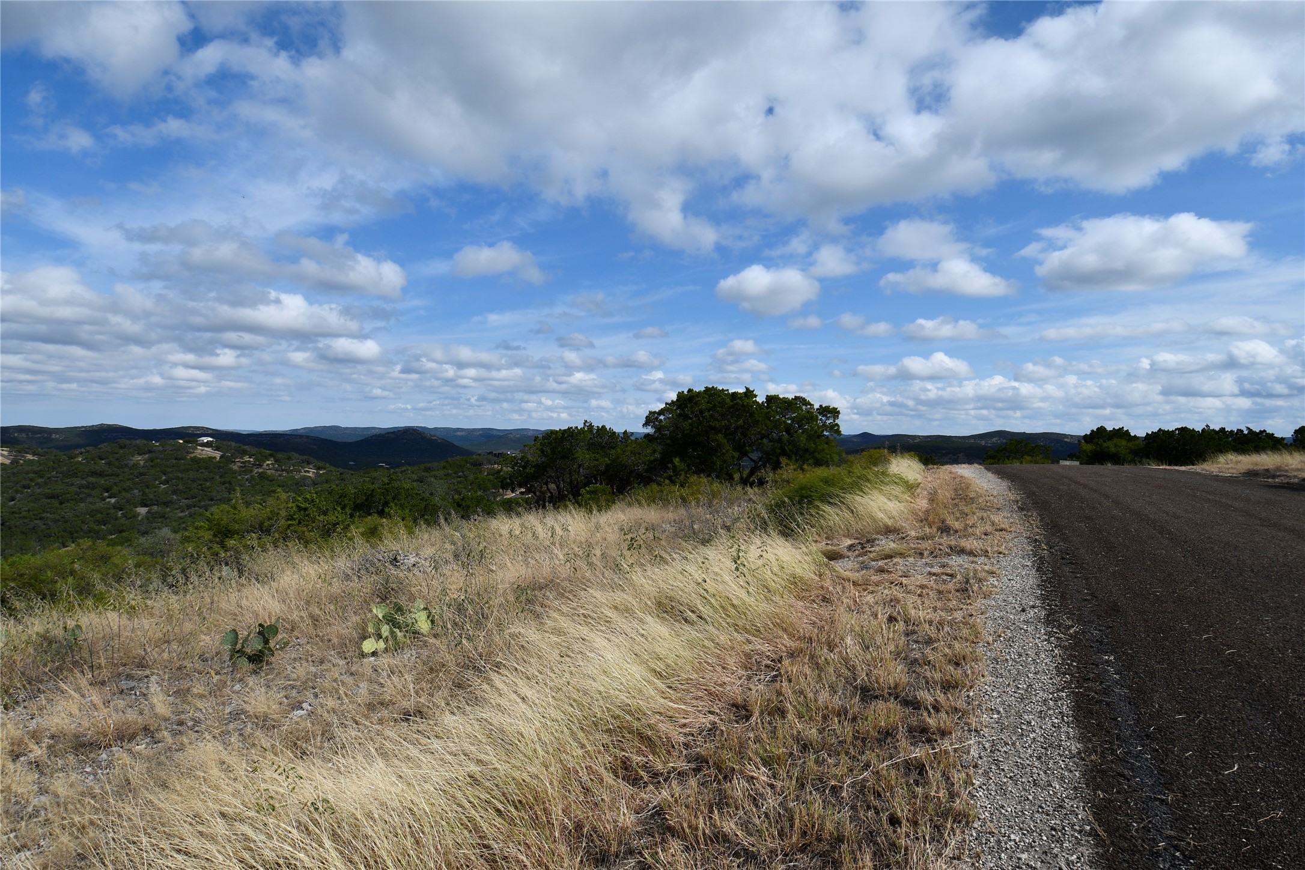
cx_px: 652
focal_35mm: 18
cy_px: 435
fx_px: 652
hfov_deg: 90.0
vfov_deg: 67.4
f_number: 10
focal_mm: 12
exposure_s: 1/400
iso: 100
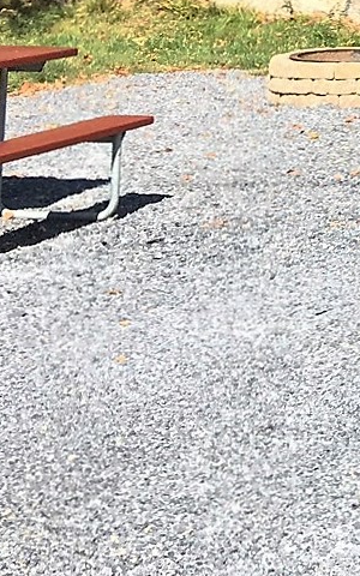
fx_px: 2009
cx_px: 838
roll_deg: -0.3
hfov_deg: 9.3
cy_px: -271
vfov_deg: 15.2
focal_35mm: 128
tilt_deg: +6.2
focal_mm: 4.15
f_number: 2.2
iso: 25
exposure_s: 1/1241
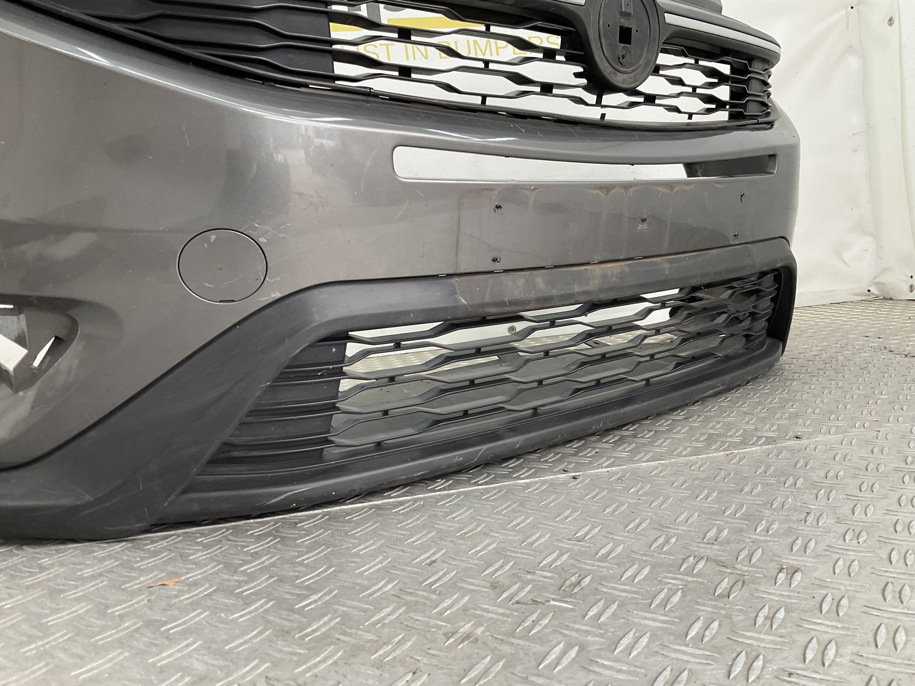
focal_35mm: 29
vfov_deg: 48.2
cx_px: 458
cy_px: 343
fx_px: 767
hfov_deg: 61.7
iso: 32
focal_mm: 3
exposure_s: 1/100
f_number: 1.8
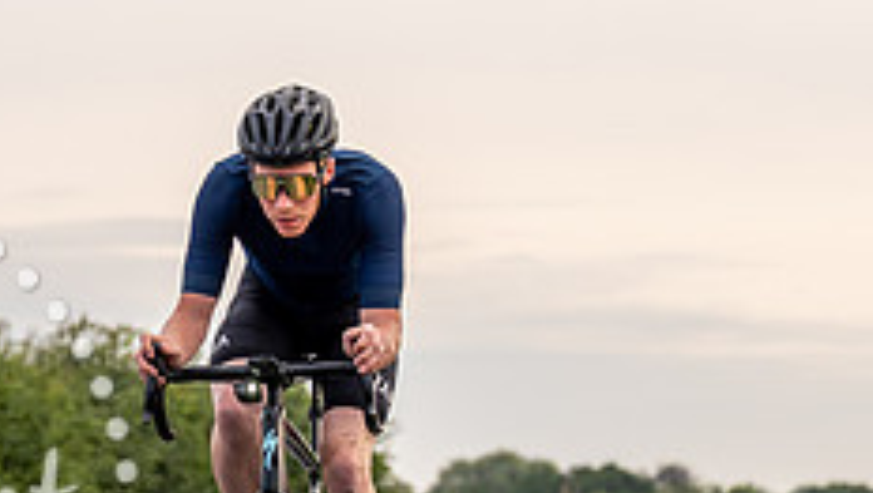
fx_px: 6302
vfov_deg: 4.5
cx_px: 373
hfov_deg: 7.9
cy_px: 329
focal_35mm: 272
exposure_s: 1/800
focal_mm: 104
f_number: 4.5
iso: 250
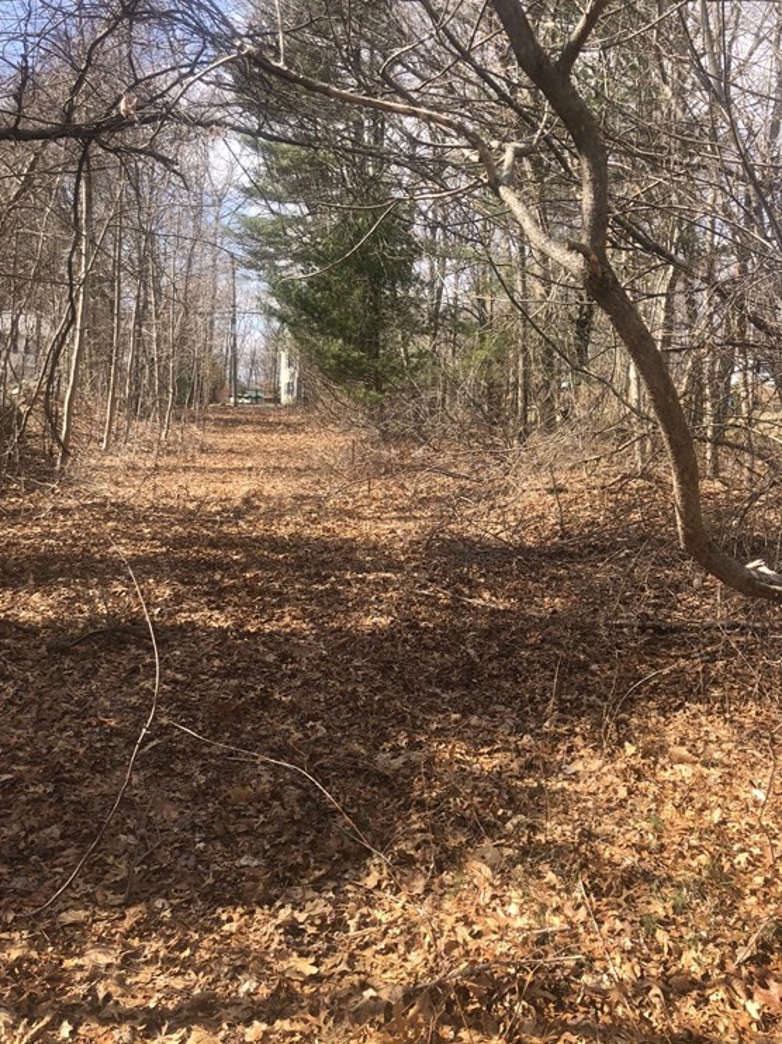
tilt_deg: -13.4
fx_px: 874
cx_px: 384
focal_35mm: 29
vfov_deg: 61.7
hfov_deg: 48.2
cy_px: 505
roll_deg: -3.1
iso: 20
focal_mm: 3.99
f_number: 1.8
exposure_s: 1/585
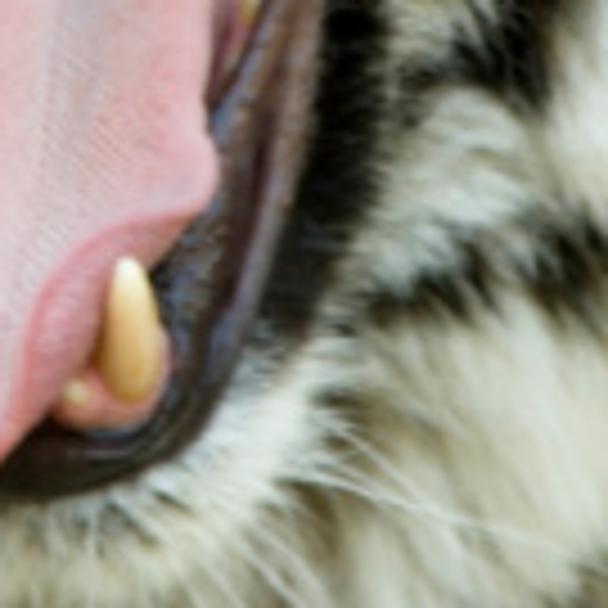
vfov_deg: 0.7
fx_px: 52183
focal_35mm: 2626
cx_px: 70
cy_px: -106
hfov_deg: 0.7
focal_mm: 550
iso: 400
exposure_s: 1/125
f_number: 4
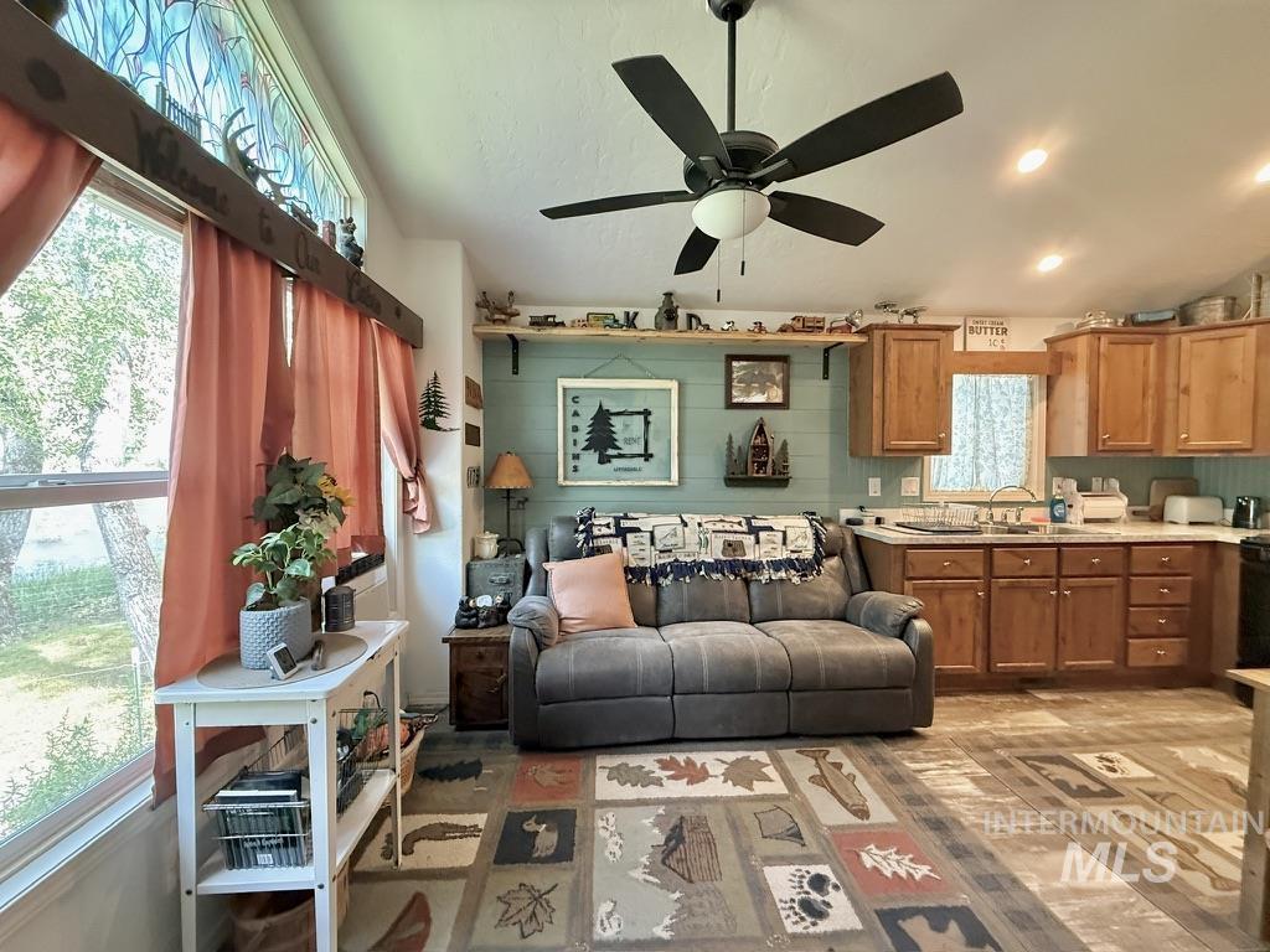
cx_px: 635
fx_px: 514
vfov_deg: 85.7
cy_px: 476
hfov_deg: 102.1
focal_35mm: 14
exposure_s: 1/60
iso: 640
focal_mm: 2.22
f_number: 2.2
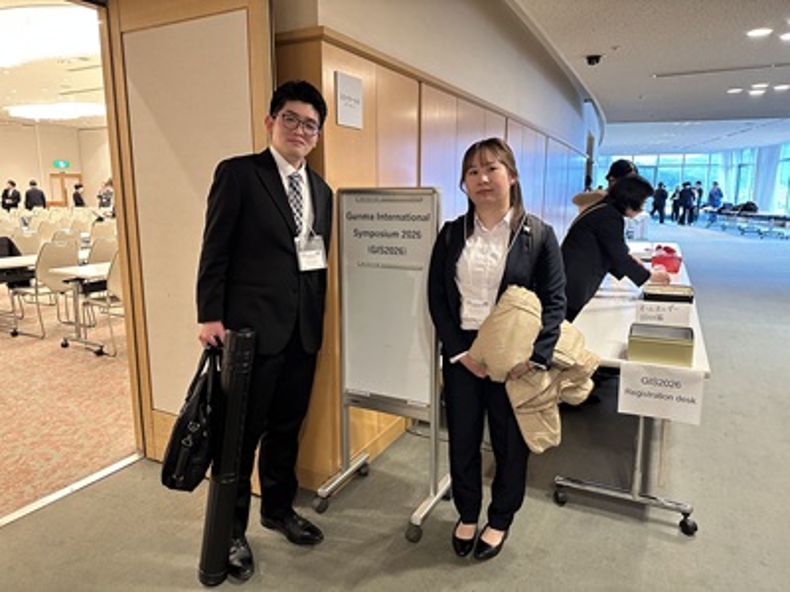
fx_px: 548
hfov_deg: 71.6
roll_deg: +0.2
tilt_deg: -9.9
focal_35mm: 24
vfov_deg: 56.8
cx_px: 395
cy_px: 296
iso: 500
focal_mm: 6.86
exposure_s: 1/50
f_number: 1.78
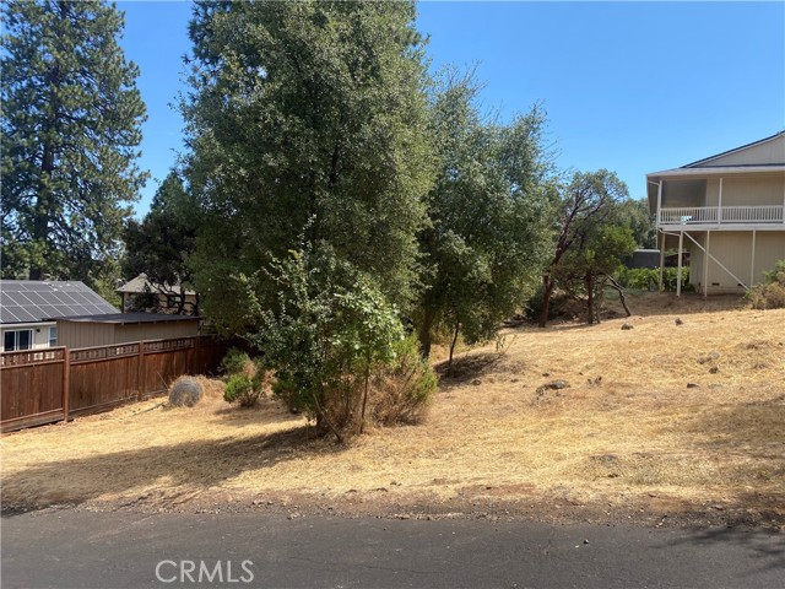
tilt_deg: -0.5
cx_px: 392
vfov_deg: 53.1
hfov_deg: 67.3
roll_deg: -1.2
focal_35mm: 26
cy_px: 294
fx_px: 590
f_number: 1.8
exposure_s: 1/2268
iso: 32
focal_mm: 4.25
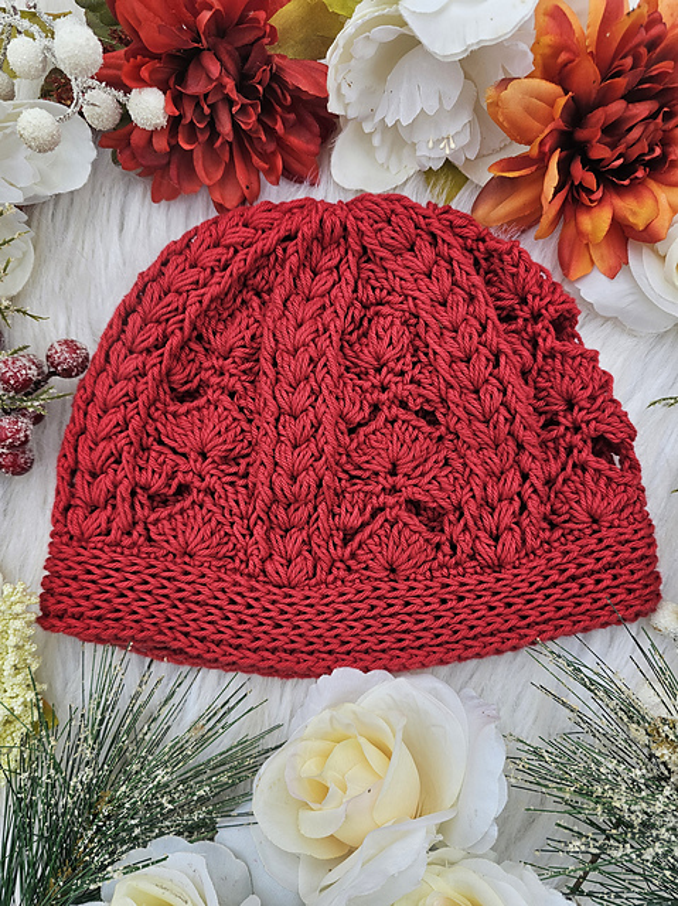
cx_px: 339
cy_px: 453
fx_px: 601
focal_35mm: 23
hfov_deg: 58.8
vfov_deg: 74.0
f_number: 1.7
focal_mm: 6.3
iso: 20
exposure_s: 1/207
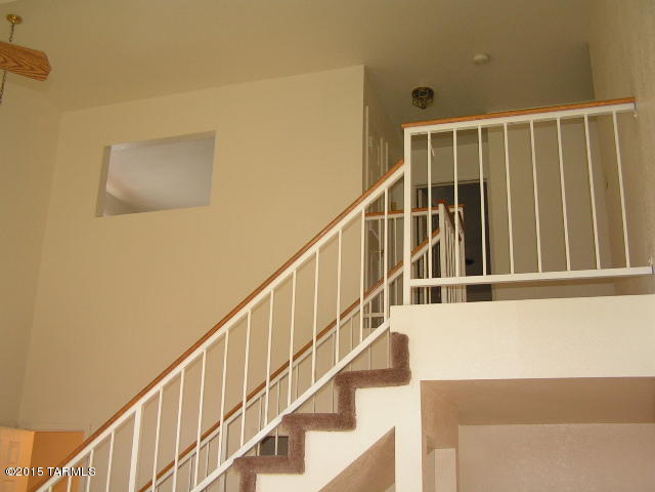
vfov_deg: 37.7
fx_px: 719
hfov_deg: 49.0
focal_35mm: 38
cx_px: 328
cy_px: 246
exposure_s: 1/40
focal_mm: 6.3
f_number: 2.8
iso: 80
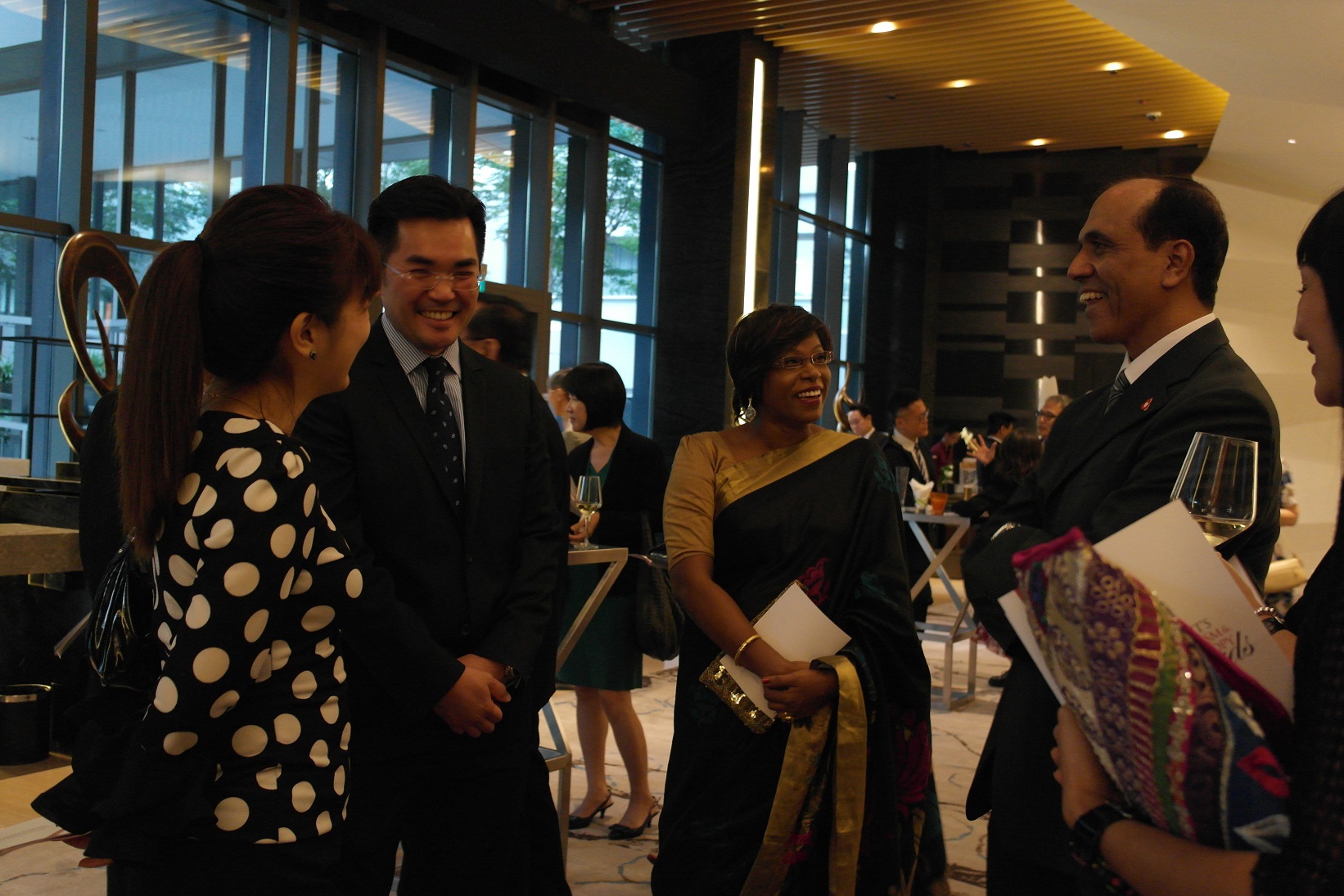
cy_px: 448
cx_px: 672
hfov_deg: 57.2
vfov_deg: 40.0
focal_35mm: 33
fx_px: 1232
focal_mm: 22
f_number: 3.5
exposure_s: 1/20
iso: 1600
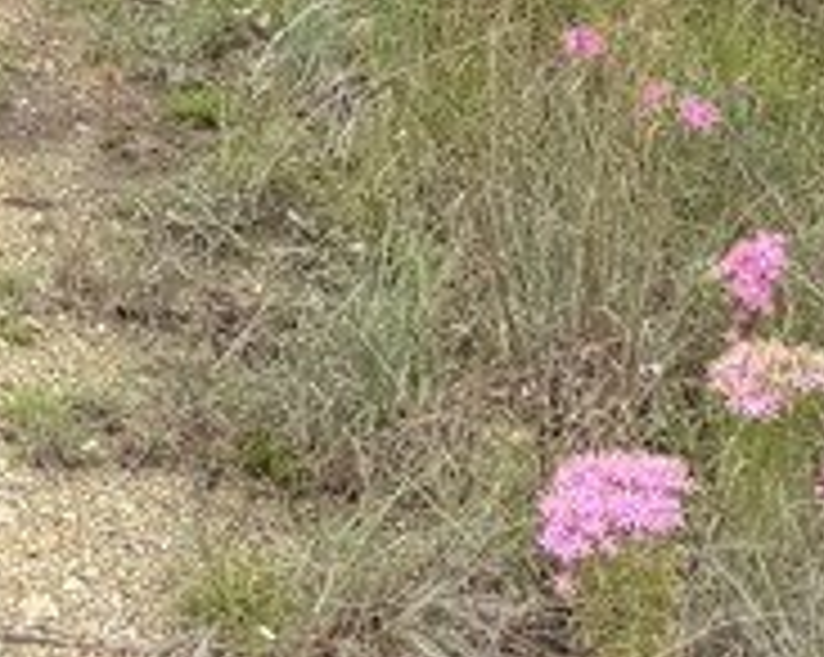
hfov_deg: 13.9
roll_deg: -0.7
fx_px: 3191
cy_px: -1012
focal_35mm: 131
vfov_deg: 10.0
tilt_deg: -1.5
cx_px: -383
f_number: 1.78
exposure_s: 1/1271
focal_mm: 6.76
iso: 100
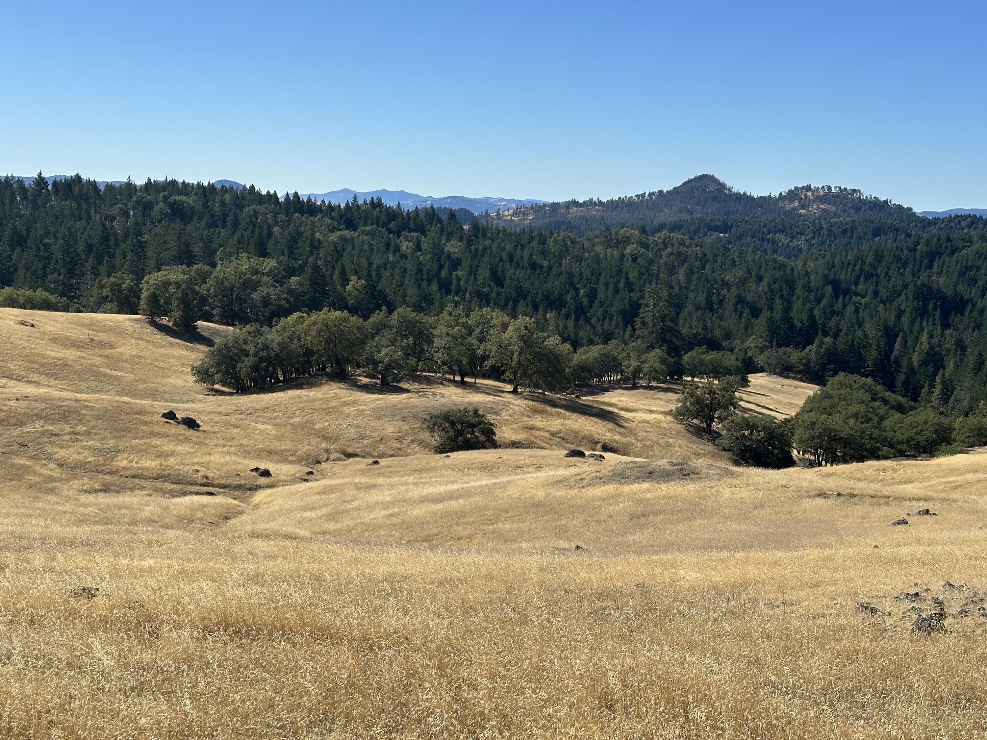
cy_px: 370
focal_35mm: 48
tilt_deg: -7.7
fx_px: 1369
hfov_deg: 39.7
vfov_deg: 30.3
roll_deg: -1.9
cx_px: 494
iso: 64
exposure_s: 1/5263
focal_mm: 6.86
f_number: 1.78
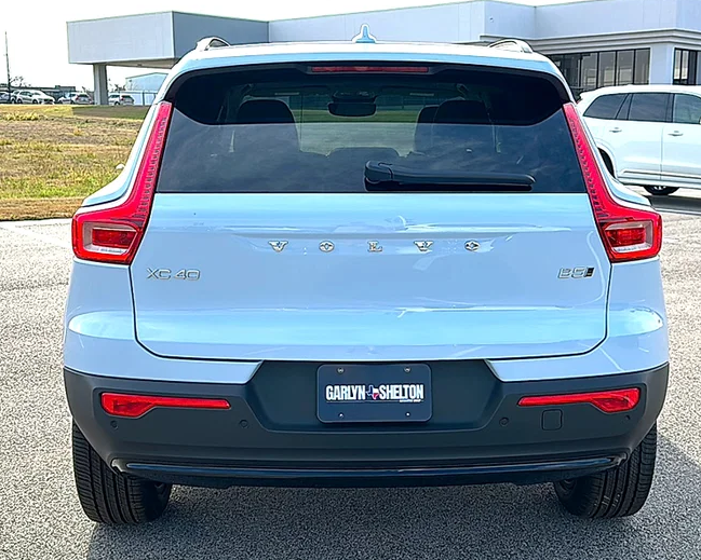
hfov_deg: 45.8
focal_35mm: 40
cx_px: 376
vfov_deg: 37.3
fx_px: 830
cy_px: 280
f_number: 1.78
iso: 80
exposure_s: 1/2421
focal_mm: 6.86
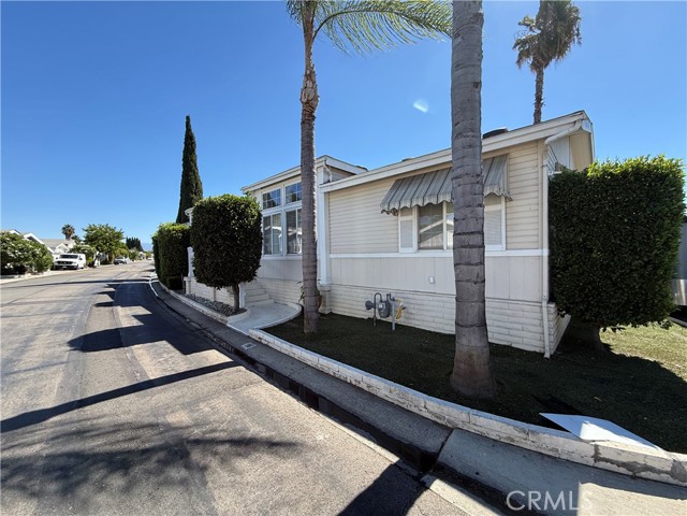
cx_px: 344
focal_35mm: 14
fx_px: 278
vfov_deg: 85.7
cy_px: 258
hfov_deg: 102.1
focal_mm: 2.22
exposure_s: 1/853
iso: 50
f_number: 2.2
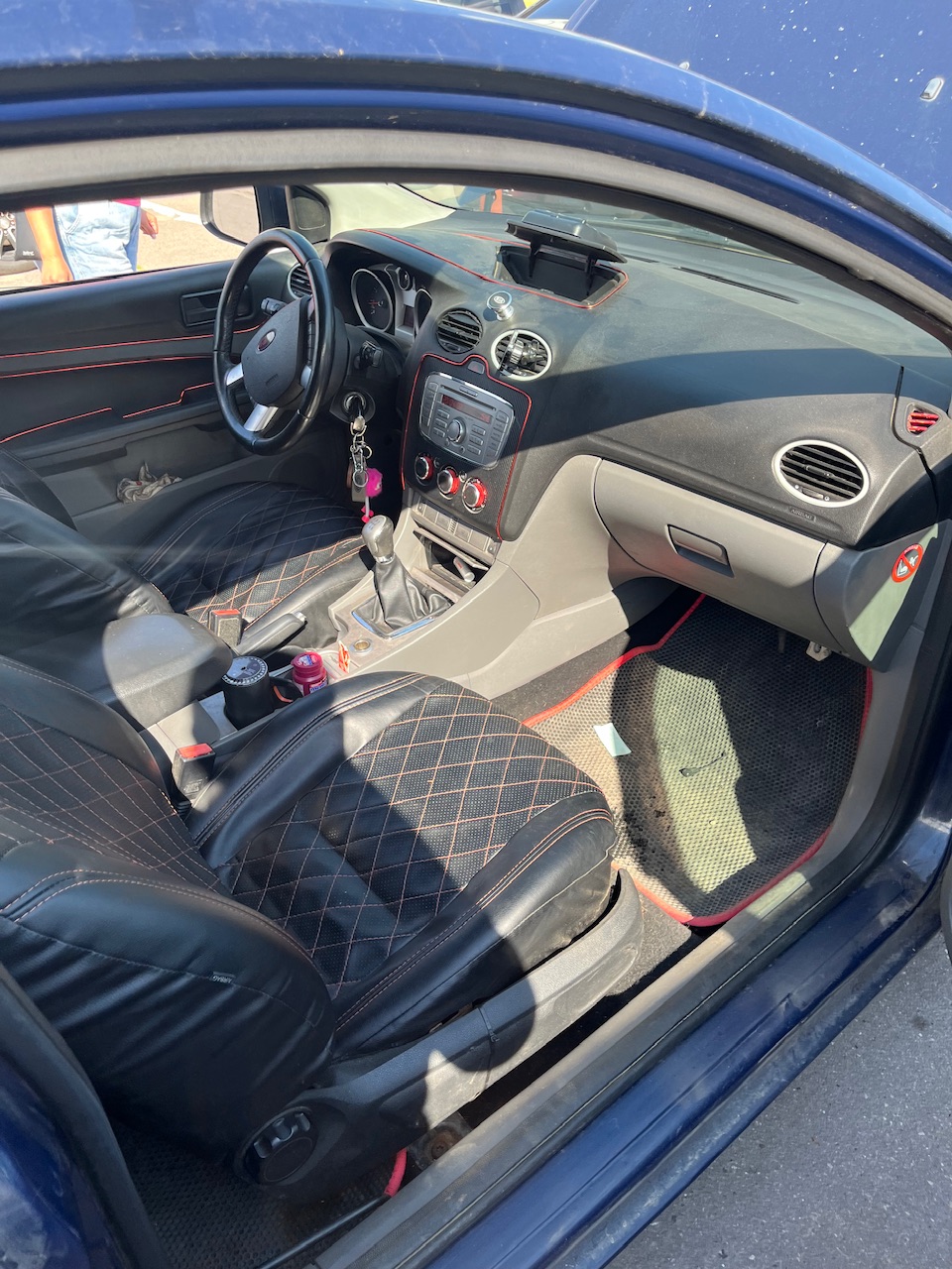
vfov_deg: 67.3
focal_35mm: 26
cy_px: 634
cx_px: 476
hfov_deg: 53.1
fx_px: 953
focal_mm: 5.1
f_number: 1.6
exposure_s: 1/378
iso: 50
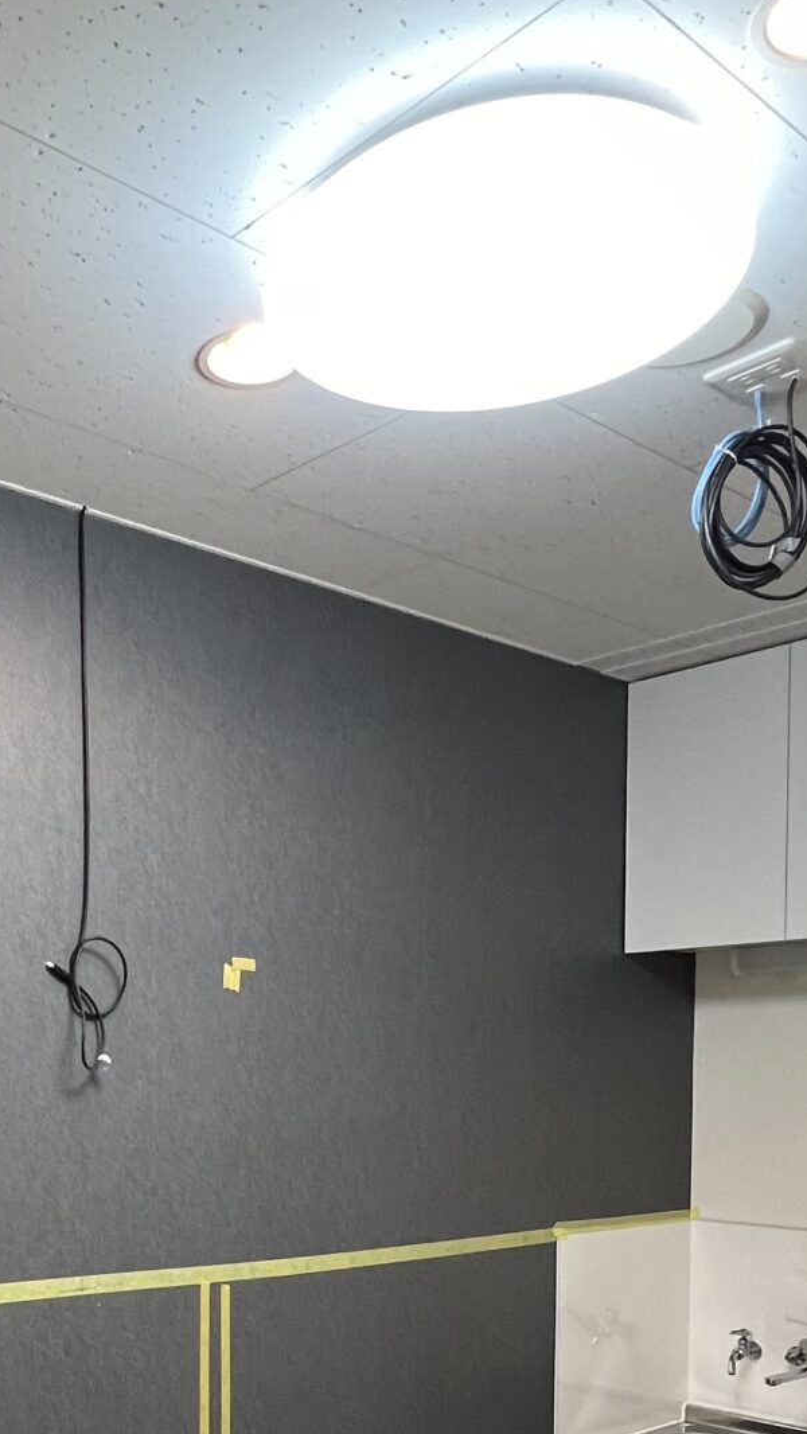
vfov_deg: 54.3
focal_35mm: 34
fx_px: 1293
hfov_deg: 33.4
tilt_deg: -2.9
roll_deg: +0.2
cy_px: 1134
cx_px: 137
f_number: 1.8
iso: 250
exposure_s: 1/100
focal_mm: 1.57
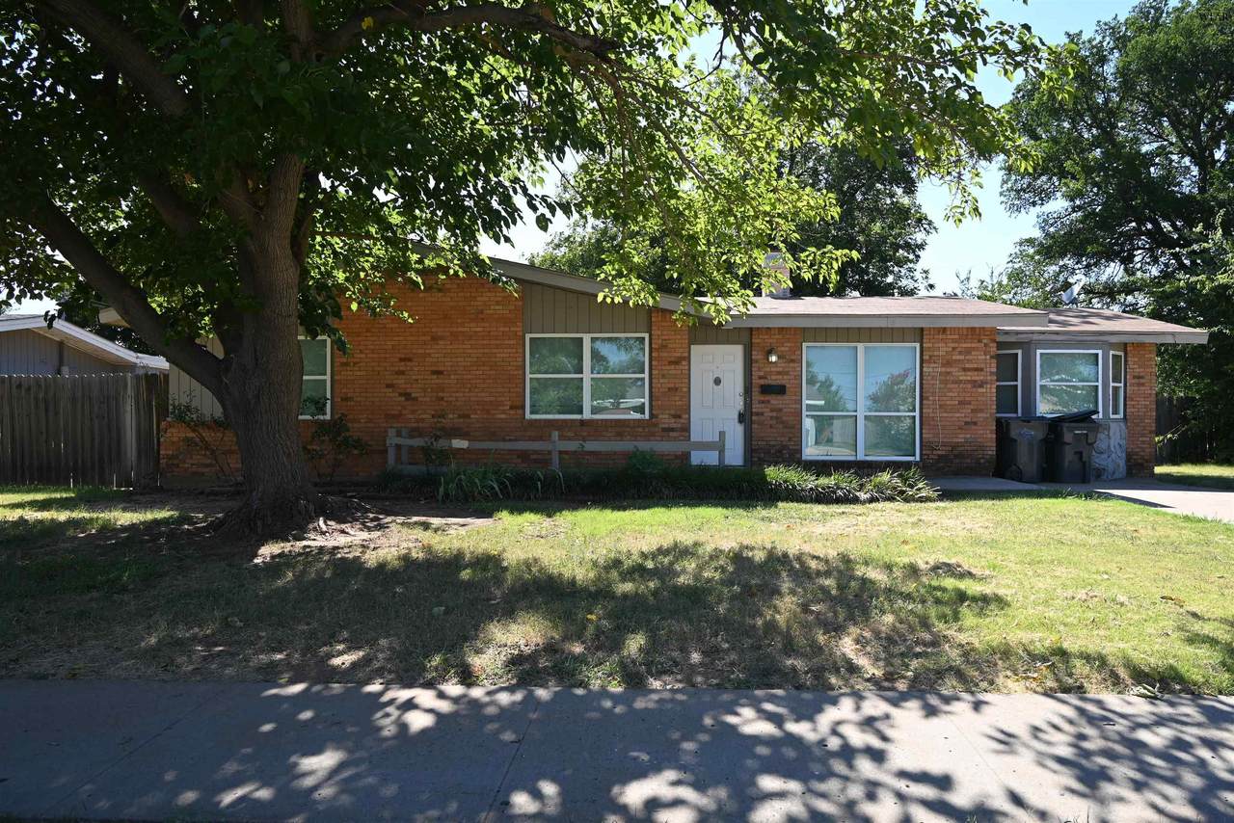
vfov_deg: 53.2
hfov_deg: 73.7
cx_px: 617
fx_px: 823
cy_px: 412
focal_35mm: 24
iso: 125
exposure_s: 1/250
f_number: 5.6
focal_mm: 24
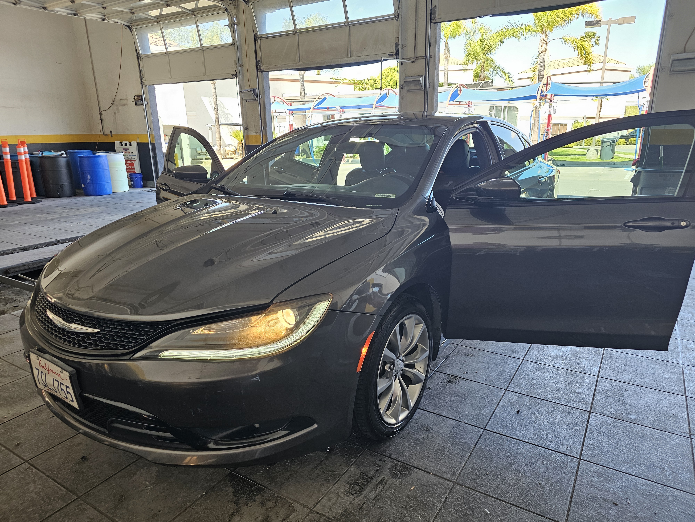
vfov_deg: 58.9
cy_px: 261
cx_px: 348
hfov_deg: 73.9
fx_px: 462
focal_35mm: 23
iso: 100
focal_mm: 6.3
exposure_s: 1/120
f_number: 1.7
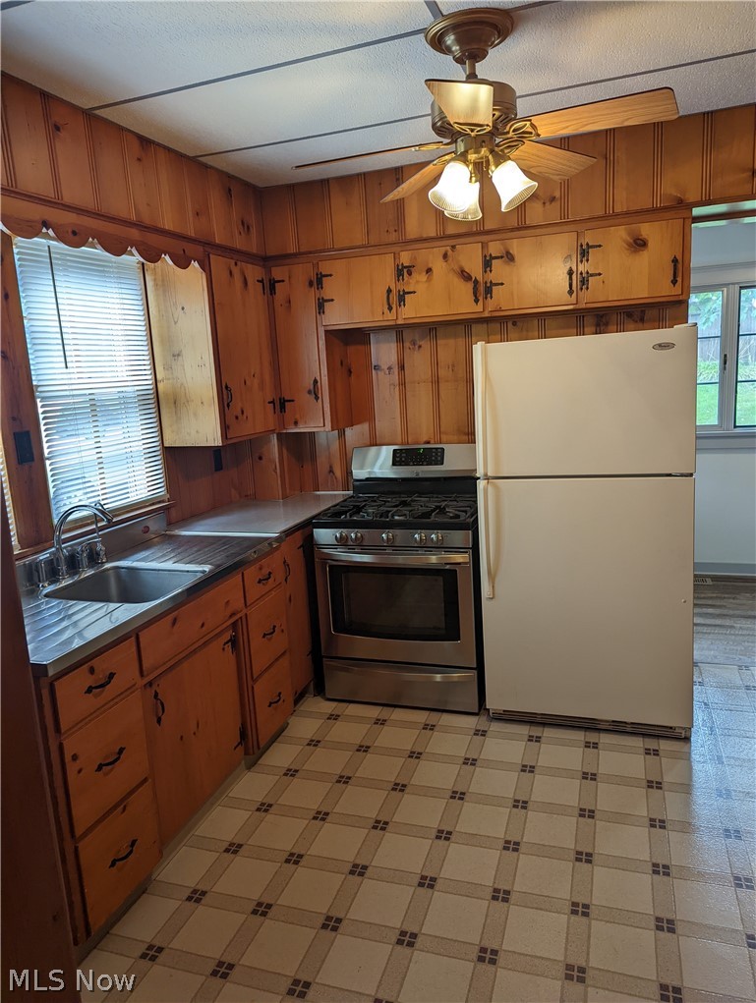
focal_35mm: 24
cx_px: 378
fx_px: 697
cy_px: 502
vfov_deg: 71.5
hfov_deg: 56.9
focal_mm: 6.81
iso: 187
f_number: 1.85
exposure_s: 1/252
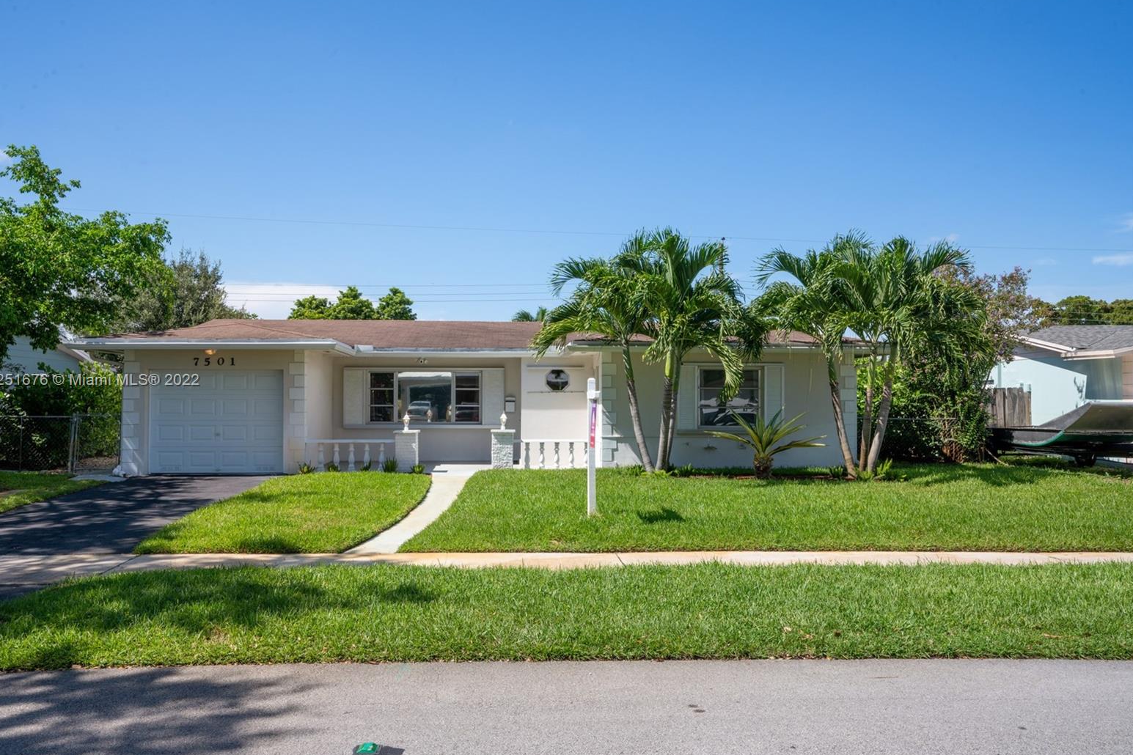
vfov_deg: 45.0
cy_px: 381
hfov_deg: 63.6
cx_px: 551
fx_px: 913
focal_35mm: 29
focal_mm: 28
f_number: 16
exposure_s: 1/80
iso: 100
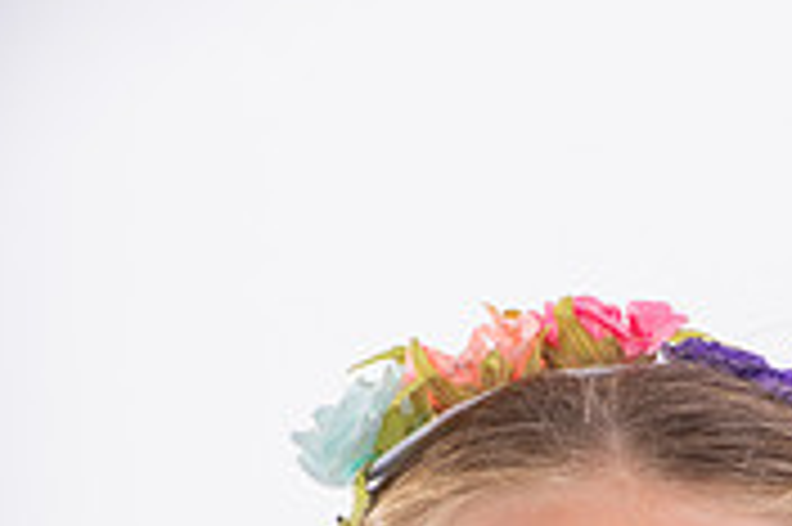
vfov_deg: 2.7
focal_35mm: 511
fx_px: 11231
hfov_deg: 4.0
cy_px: 949
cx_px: 630
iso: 320
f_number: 11
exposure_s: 1/200
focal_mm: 200
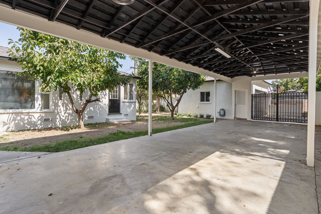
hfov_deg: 93.2
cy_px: 102
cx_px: 155
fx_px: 152
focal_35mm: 17
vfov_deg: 70.4
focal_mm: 16
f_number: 8
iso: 200
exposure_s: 1/20
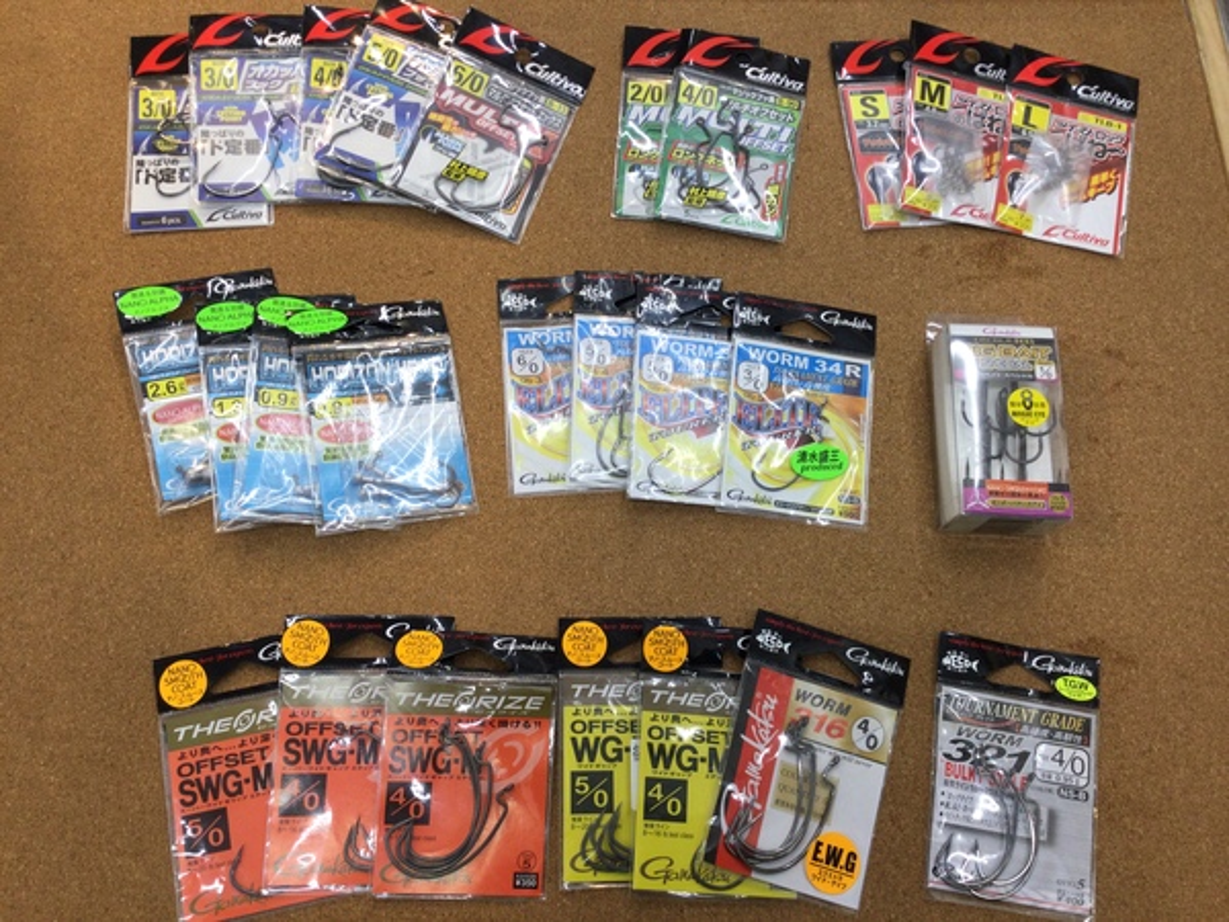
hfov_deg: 58.4
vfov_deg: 45.4
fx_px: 1101
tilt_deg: -72.3
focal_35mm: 31
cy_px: 461
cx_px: 614
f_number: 2.4
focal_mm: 3.3
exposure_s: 1/60
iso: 32
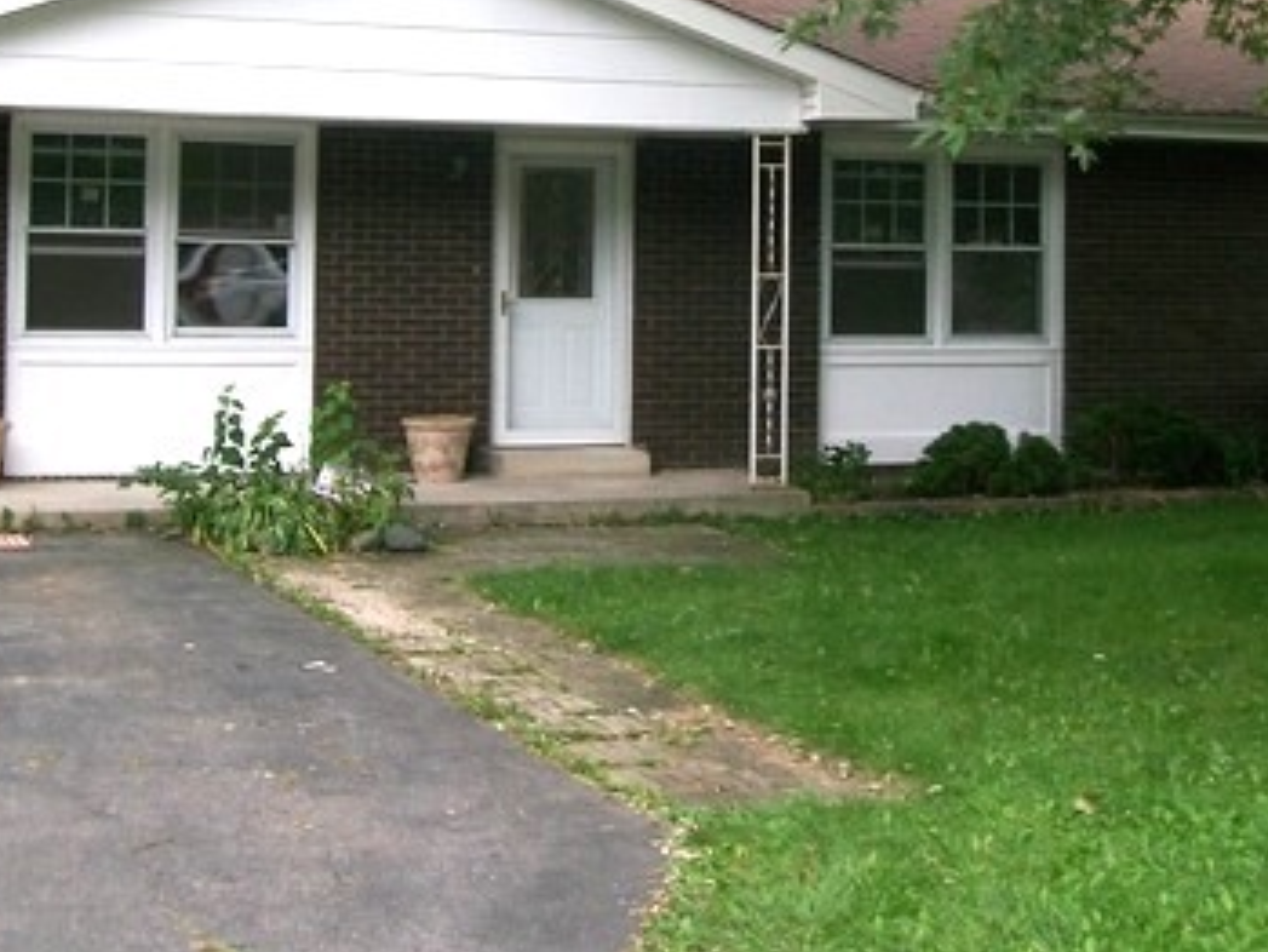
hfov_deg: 29.4
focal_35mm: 66
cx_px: 643
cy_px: 116
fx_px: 2418
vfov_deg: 21.8
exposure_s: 1/125
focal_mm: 6
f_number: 2.7
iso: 80
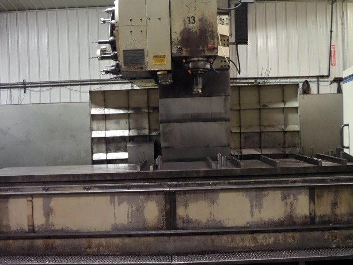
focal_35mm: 41
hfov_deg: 45.8
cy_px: 132
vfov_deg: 35.2
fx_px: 418
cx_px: 176
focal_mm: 6.8
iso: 800
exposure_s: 1/20
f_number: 3.6
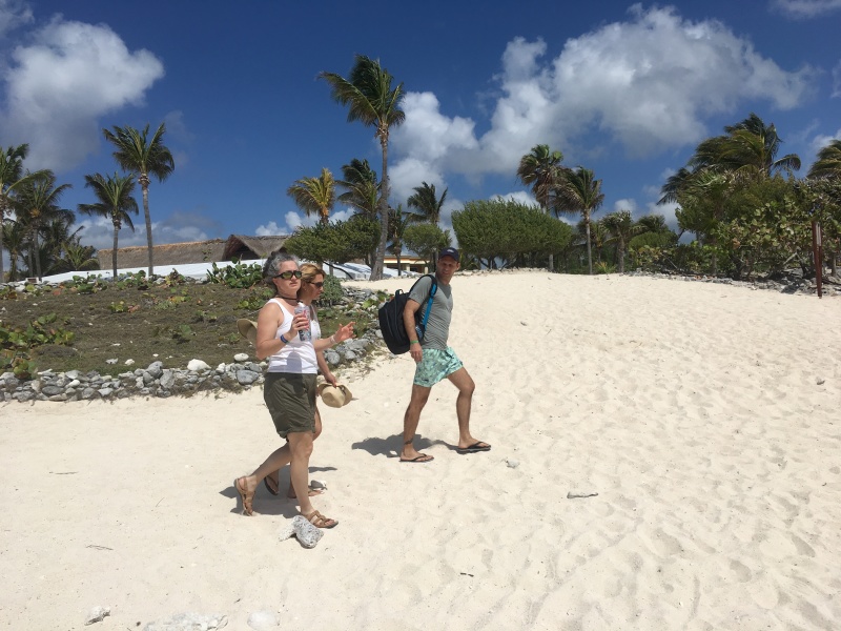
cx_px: 420
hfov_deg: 61.7
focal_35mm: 29
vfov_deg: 48.2
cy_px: 316
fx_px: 705
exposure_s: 1/4525
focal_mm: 4.15
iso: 25
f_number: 2.2
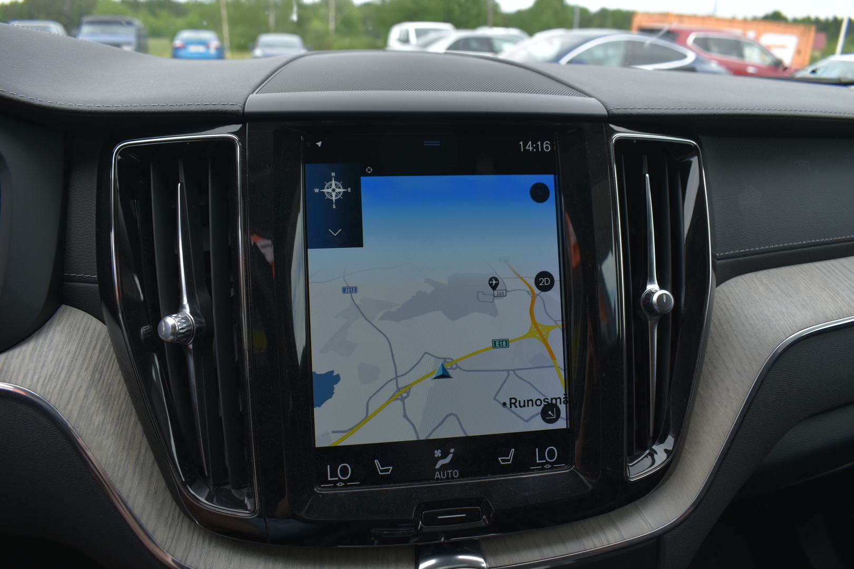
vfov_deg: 47.9
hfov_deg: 67.4
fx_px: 640
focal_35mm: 27
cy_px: 284
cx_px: 427
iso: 200
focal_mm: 18
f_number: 6.7
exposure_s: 1/250
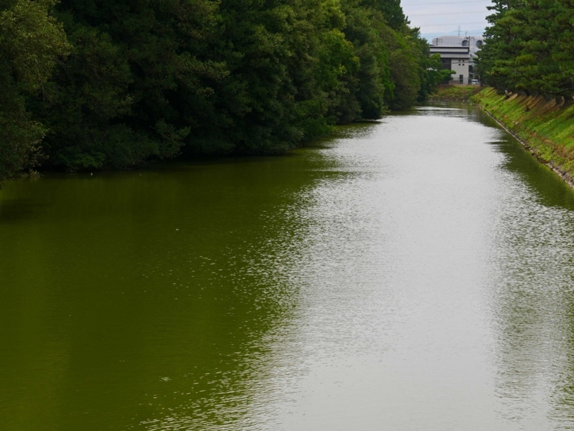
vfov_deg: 16.1
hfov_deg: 21.3
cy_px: 216
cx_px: 287
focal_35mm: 92
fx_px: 1526
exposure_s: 1/400
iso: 200
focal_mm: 46
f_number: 8
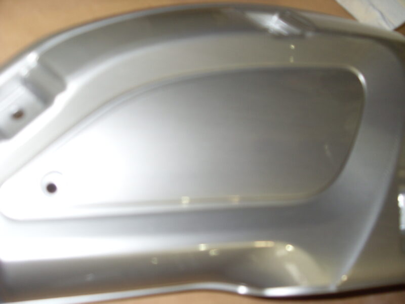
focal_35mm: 35
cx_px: 202
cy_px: 152
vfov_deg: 40.7
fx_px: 409
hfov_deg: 52.6
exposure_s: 1/45
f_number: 2.8
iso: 100
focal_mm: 6.3
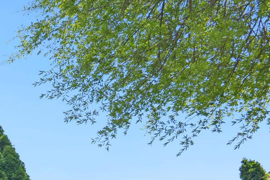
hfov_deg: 25.6
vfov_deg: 20.7
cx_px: -152
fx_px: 405
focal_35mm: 54
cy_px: 284
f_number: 8
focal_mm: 16
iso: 160
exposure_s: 1/250
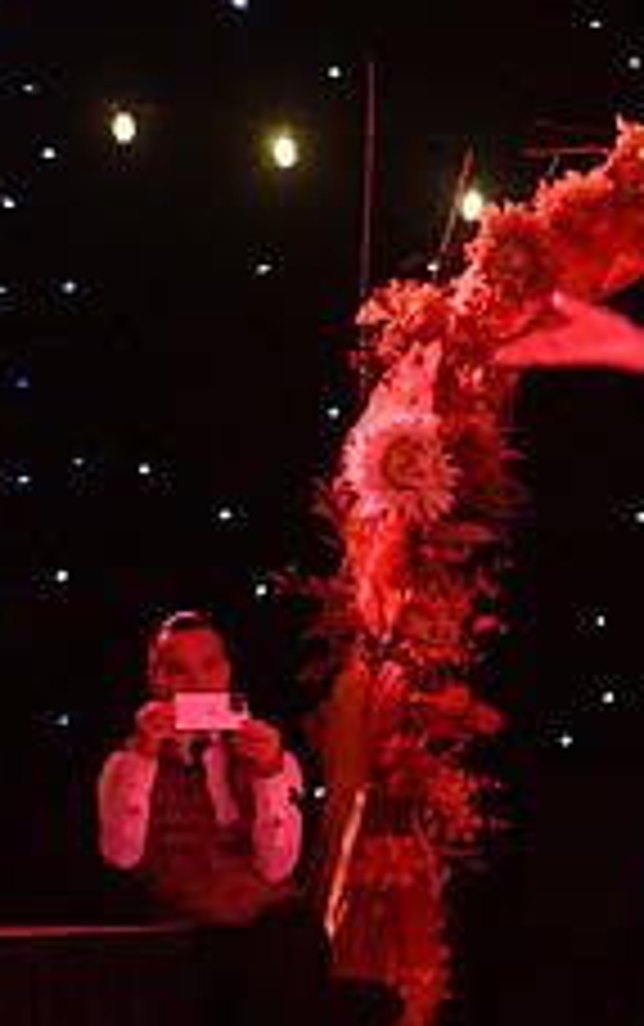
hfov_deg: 3.7
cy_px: 790
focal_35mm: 350
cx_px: 1265
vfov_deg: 6.0
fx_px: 9804
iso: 6400
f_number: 4
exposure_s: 1/400
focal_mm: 135
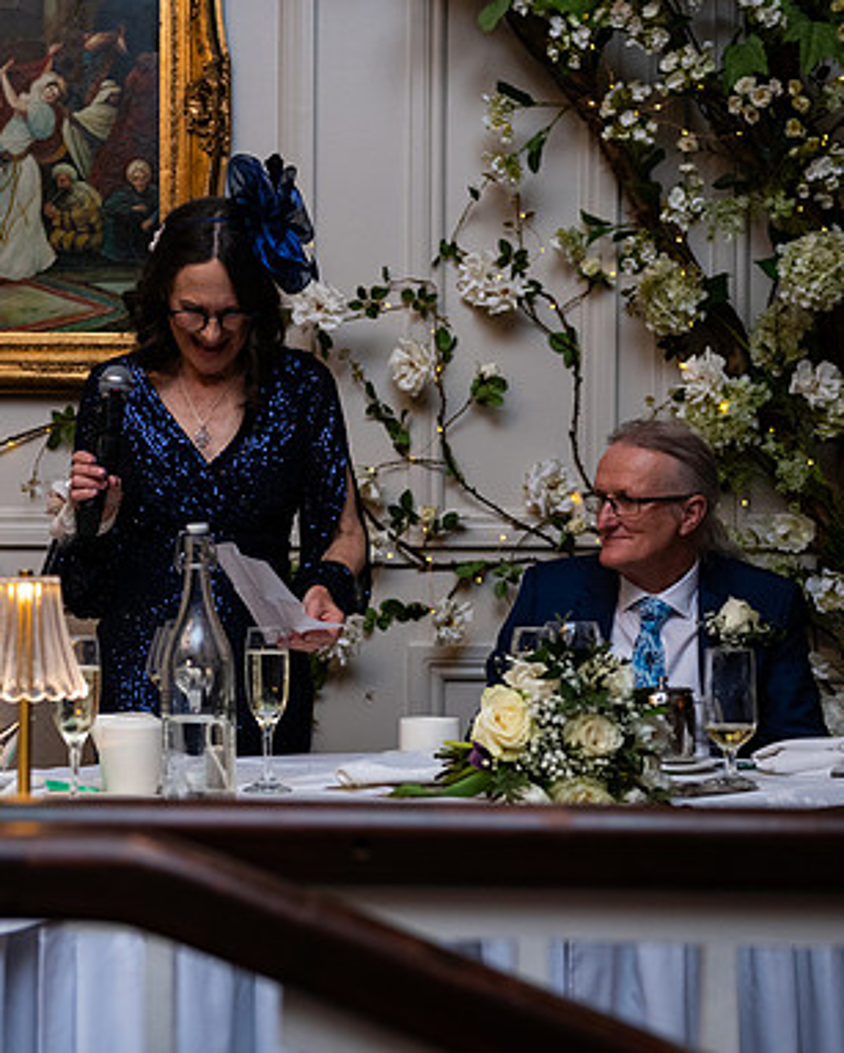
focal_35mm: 71
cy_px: 529
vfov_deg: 26.7
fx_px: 2214
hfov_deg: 21.4
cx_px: 223
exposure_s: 1/160
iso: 1000
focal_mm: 50
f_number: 3.5
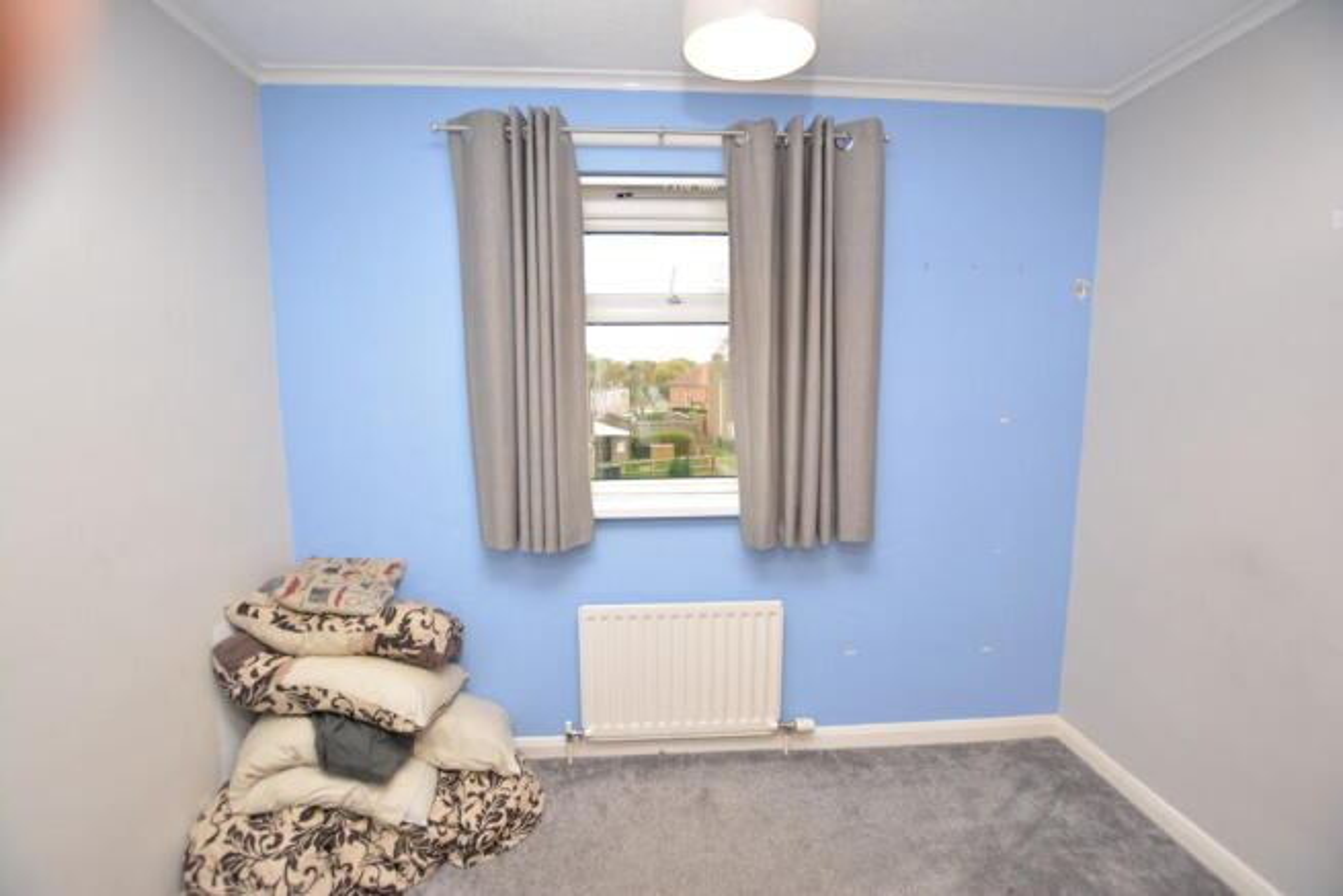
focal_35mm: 15
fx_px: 560
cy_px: 448
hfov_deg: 100.4
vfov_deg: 77.4
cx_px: 672
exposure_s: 1/60
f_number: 4
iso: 560
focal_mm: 10
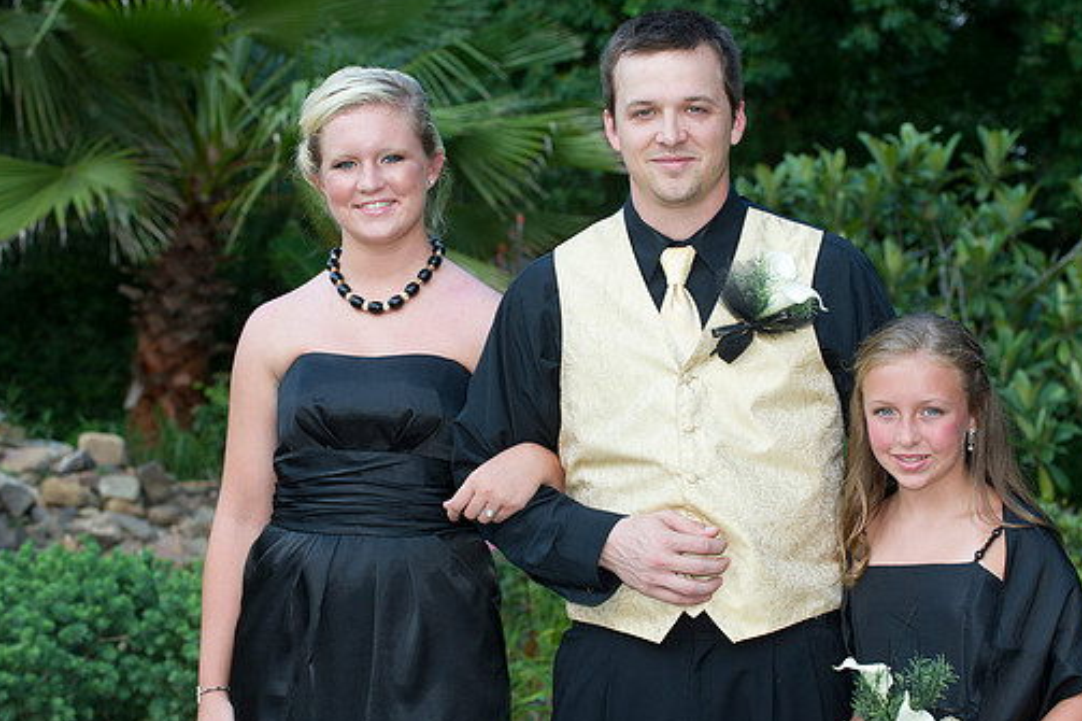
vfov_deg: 12.1
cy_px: 357
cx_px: 564
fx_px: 3395
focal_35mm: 113
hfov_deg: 18.1
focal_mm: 98
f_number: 5.6
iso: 800
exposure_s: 1/160
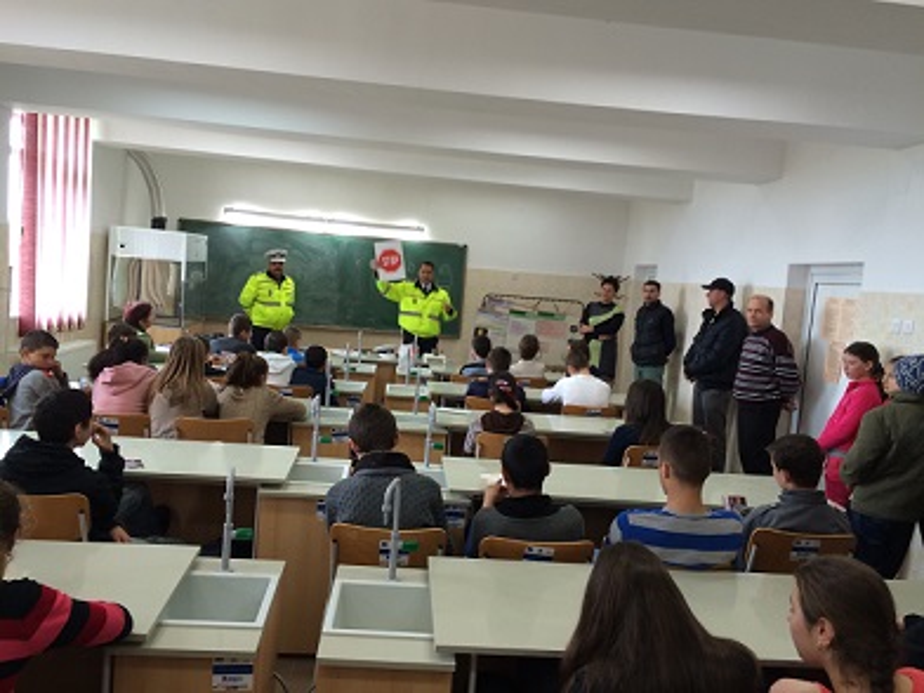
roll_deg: -3.4
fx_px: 774
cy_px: 346
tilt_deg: -5.2
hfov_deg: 61.7
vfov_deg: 48.2
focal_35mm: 29
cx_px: 462
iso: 100
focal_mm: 4.15
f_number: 2.2
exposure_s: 1/33
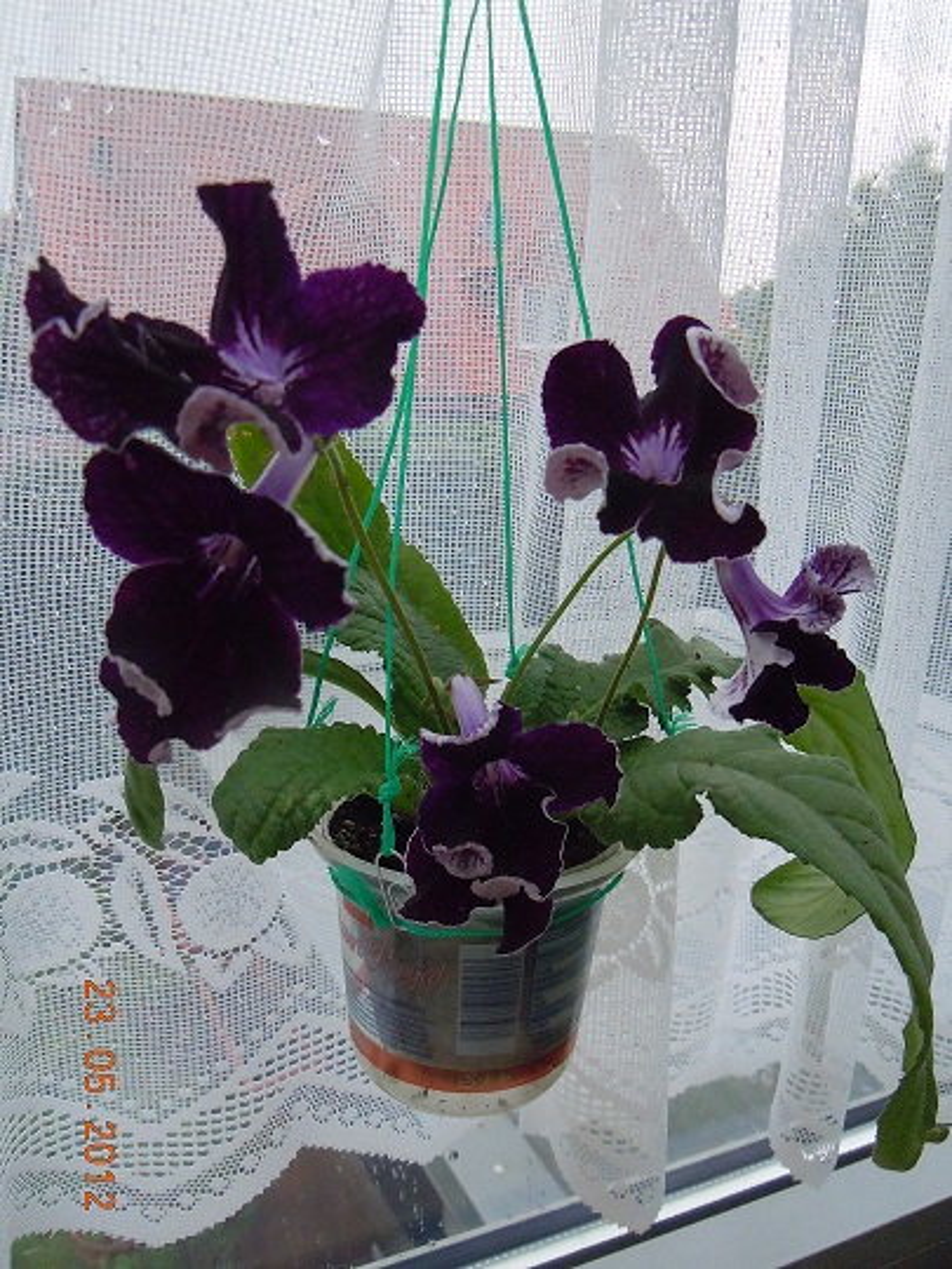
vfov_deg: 60.0
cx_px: 476
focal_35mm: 30
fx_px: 1100
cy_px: 634
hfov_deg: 46.8
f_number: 3.5
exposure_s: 1/60
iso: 800
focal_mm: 5.4
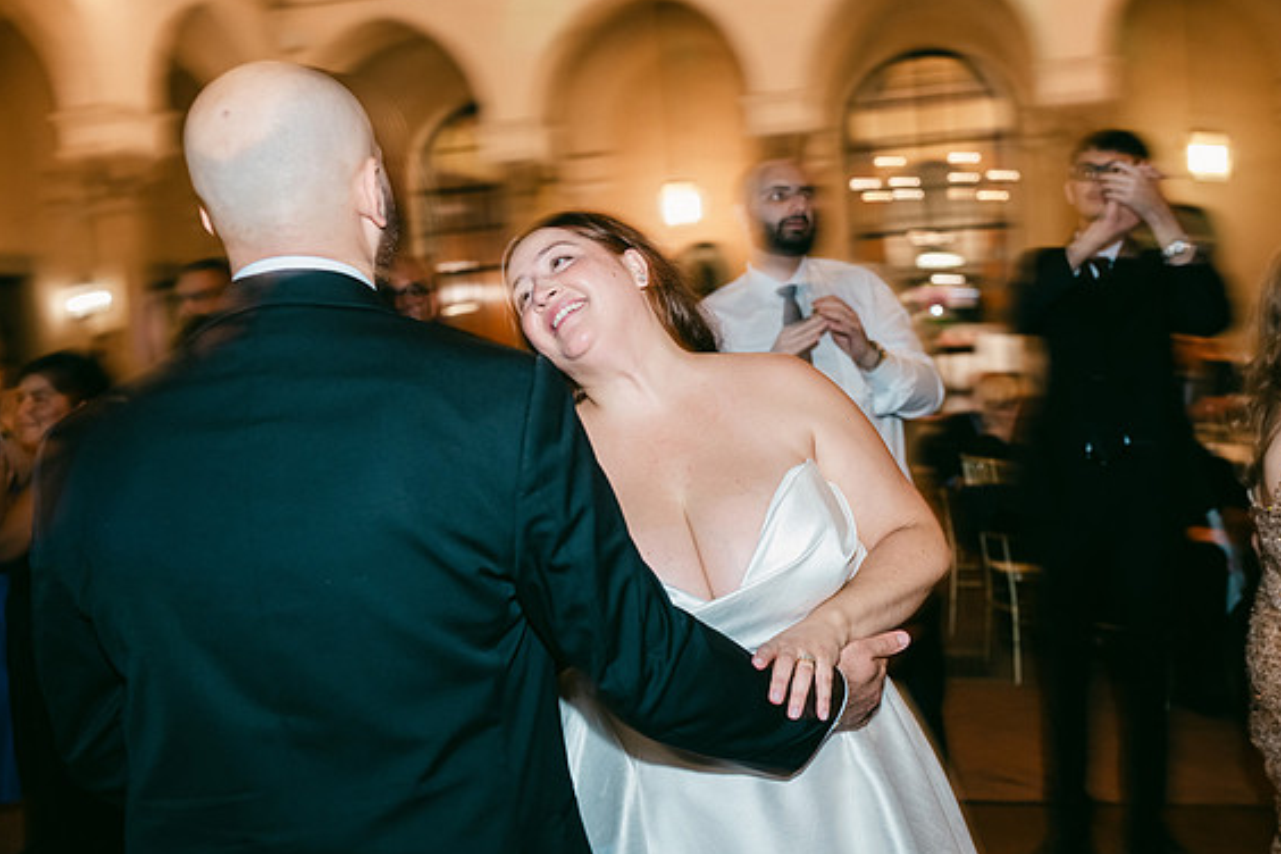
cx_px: 647
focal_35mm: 36
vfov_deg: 36.9
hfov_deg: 53.1
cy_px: 426
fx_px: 1281
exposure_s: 1/15
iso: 1250
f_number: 3.2
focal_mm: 35
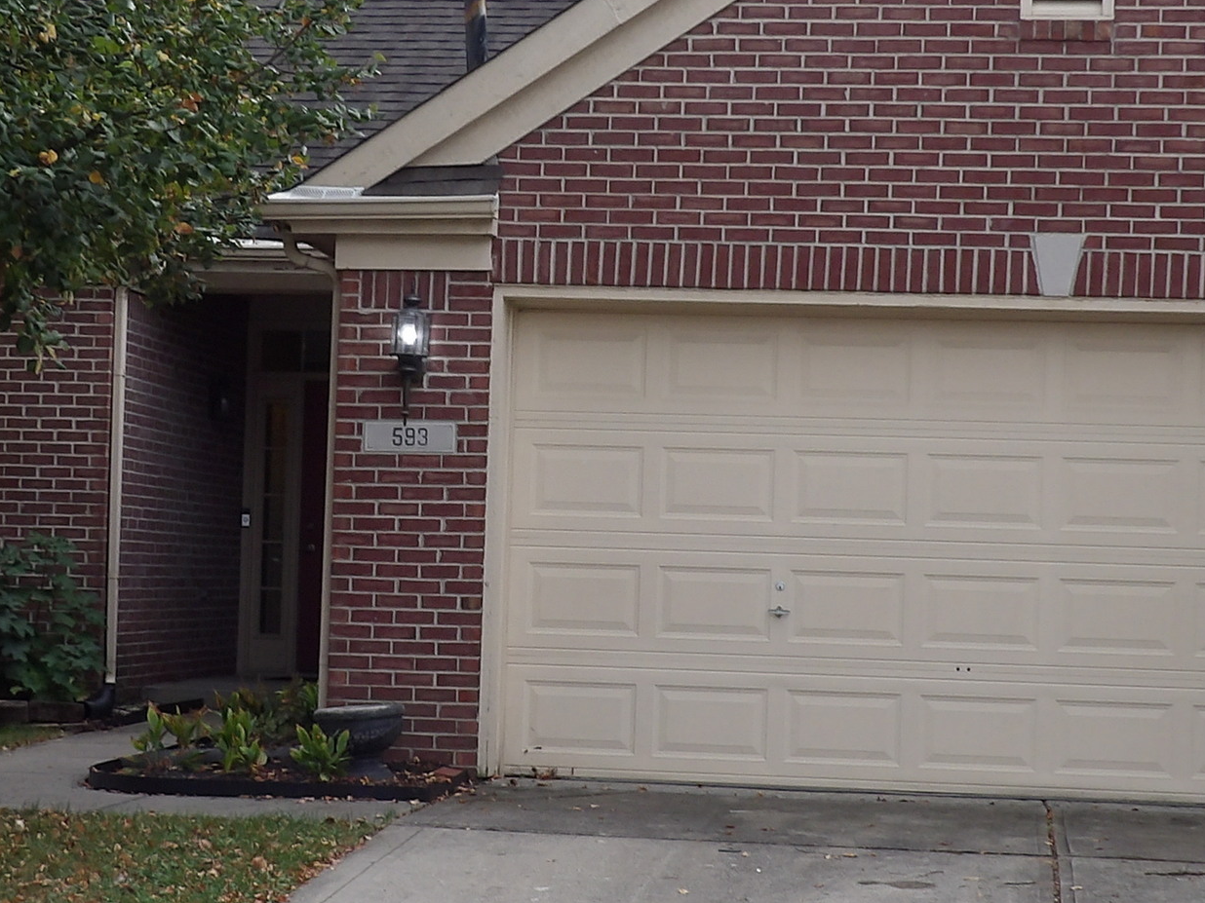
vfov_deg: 18.0
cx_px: 540
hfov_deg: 23.8
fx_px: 2854
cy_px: 484
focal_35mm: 82
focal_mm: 5.9
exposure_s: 1/51
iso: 100
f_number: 3.6
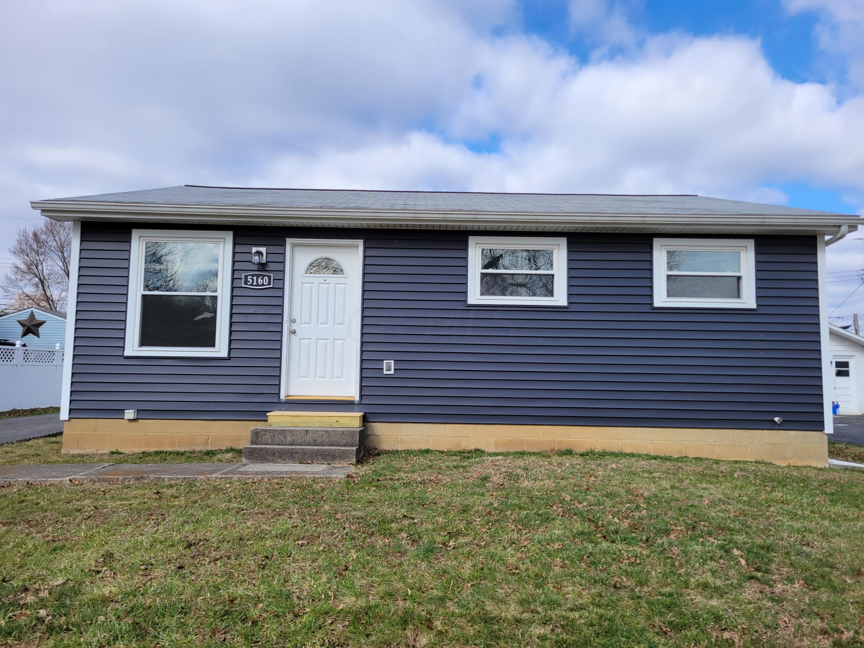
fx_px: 649
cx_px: 432
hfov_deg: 67.3
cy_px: 324
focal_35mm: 26
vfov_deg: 53.1
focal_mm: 5.4
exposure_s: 1/1946
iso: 40
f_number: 1.8
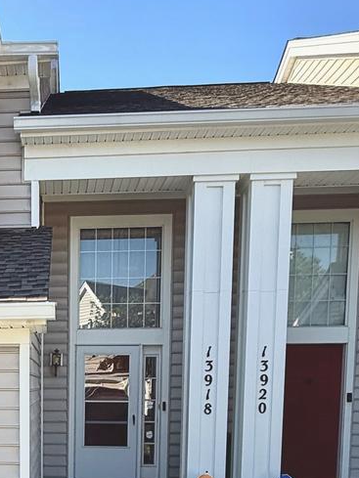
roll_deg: +0.7
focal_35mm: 44
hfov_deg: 30.7
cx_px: 6
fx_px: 608
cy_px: 445
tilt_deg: -5.0
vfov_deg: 39.3
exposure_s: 1/1125
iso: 50
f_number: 2.2
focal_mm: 2.22
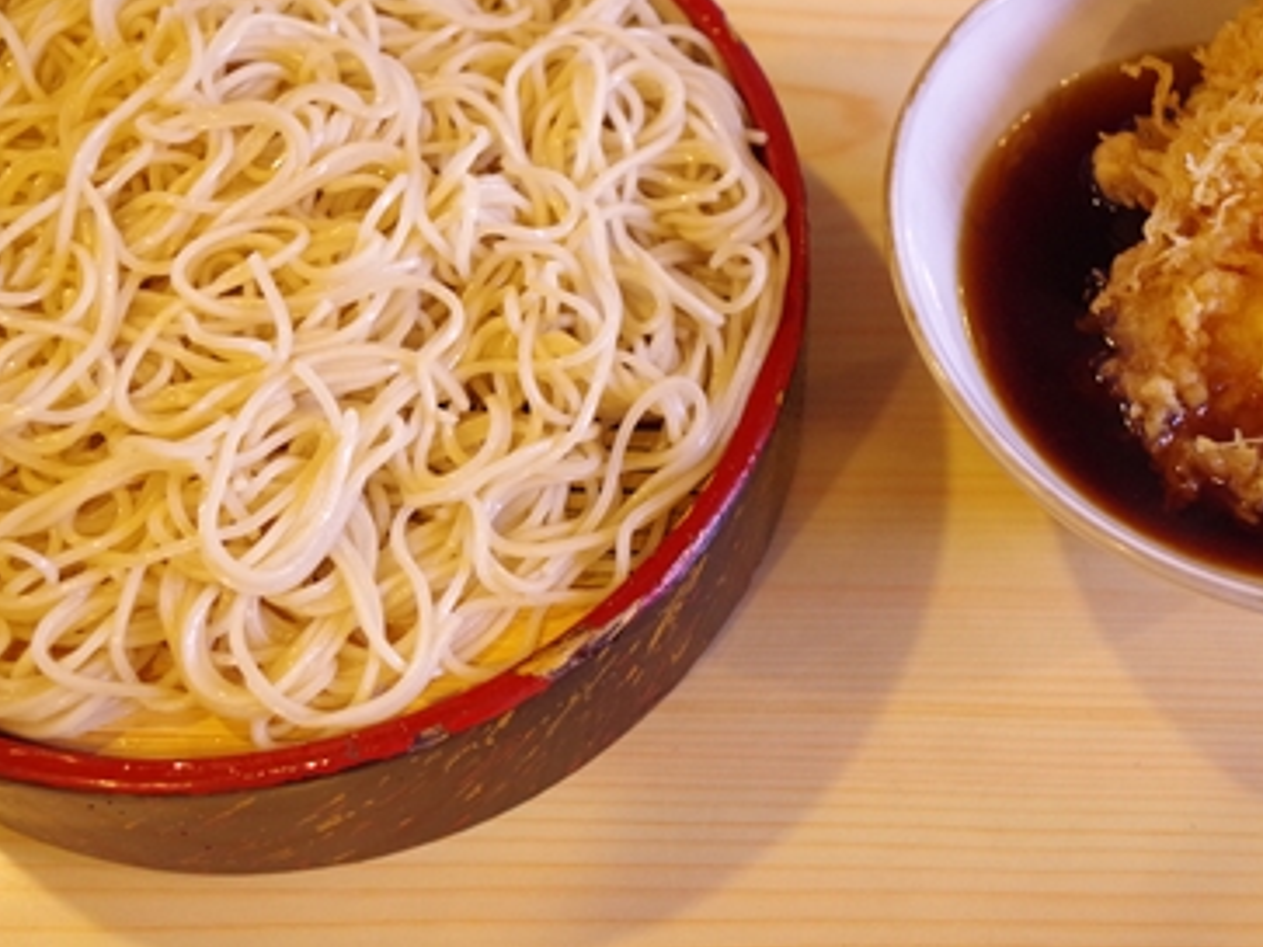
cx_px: 680
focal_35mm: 48
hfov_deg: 39.8
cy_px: 388
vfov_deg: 30.3
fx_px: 1741
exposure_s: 1/50
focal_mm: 24.38
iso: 1600
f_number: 4
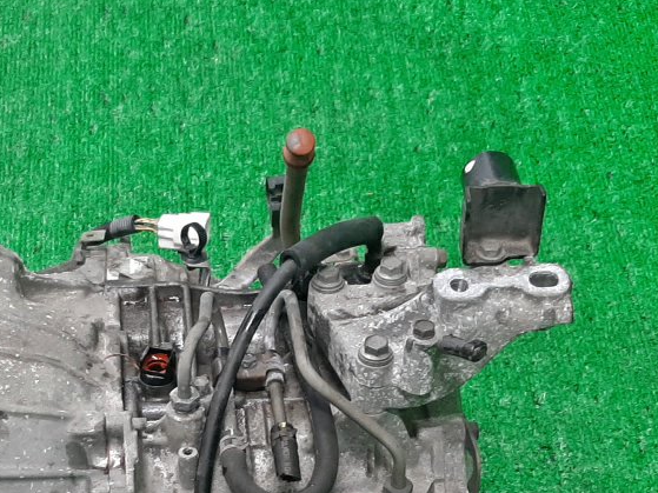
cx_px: 199
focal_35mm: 67
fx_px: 1273
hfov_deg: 28.7
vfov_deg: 21.4
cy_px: 444
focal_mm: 3.93
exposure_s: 1/50
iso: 123
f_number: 1.7
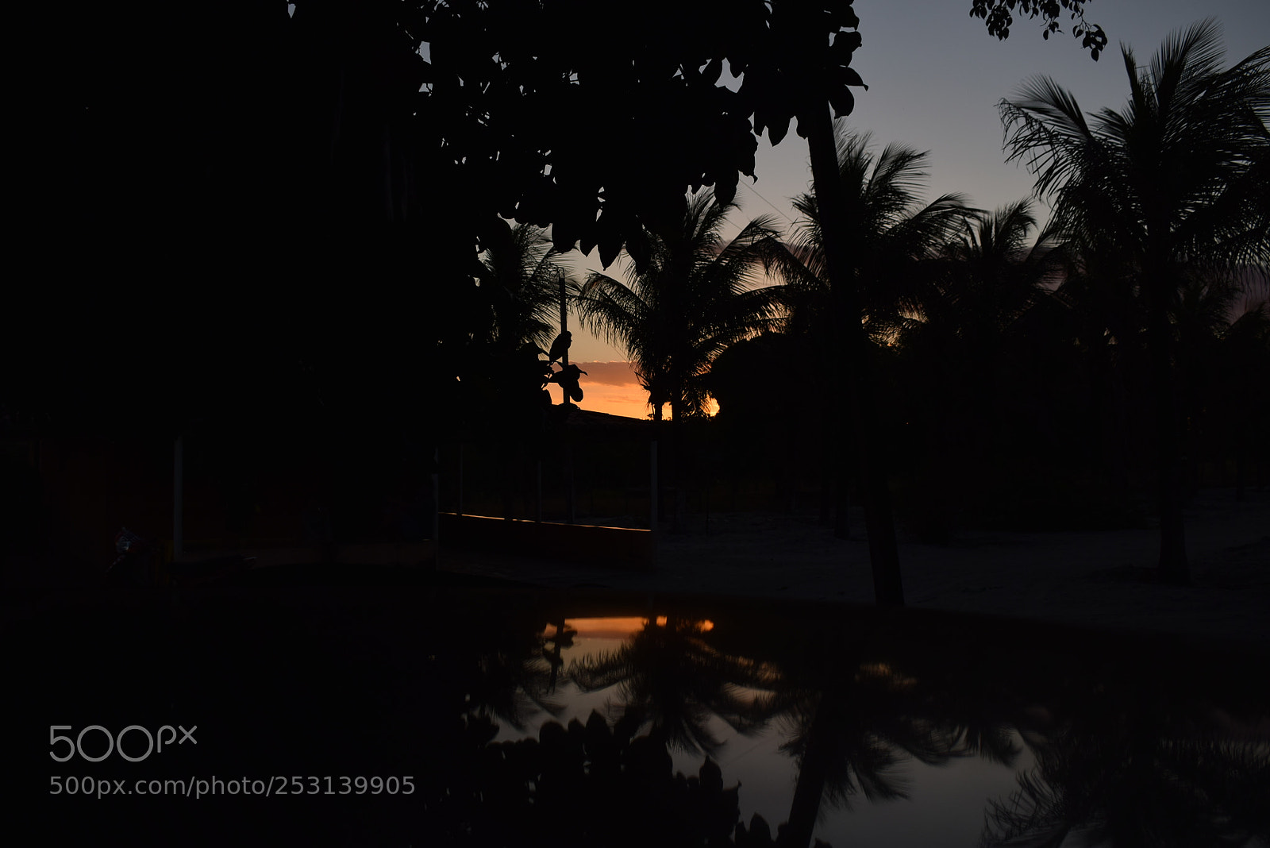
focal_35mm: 34
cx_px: 635
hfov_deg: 55.1
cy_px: 424
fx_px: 1217
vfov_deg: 38.4
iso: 100
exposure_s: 1/500
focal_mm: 23
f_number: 5.6
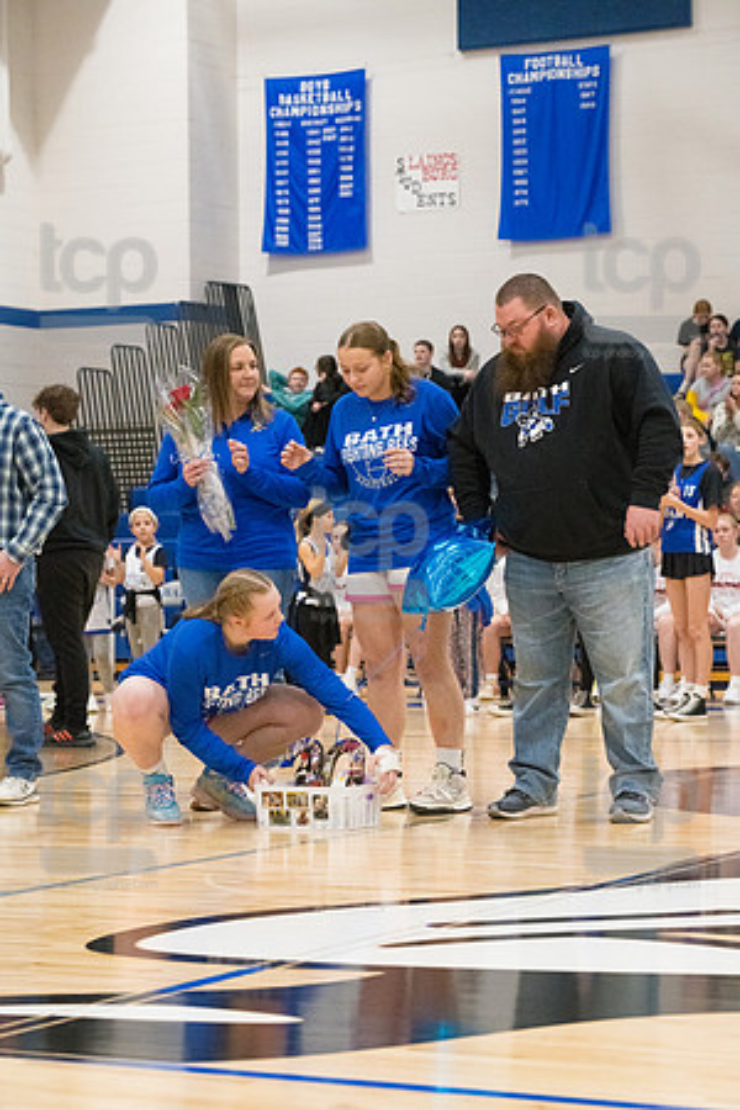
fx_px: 2929
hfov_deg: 14.4
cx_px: 370
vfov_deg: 21.5
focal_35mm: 95
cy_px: 555
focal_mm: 95
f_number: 5.6
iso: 5000
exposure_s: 1/500
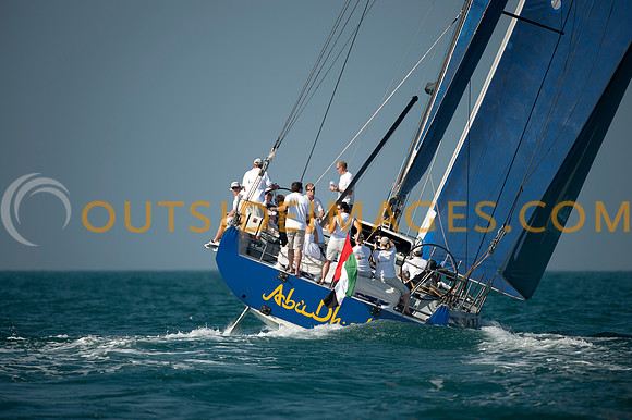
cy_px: 210
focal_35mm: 400
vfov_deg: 3.4
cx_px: 316
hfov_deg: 5.2
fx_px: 7018
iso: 100
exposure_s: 1/800
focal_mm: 400
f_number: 4
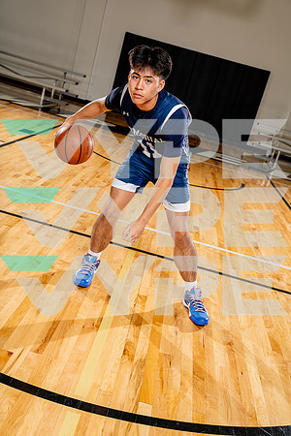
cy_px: 218
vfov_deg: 47.4
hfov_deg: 32.6
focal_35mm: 41
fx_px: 497
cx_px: 146
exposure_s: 1/250
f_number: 5.6
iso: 200
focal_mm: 41
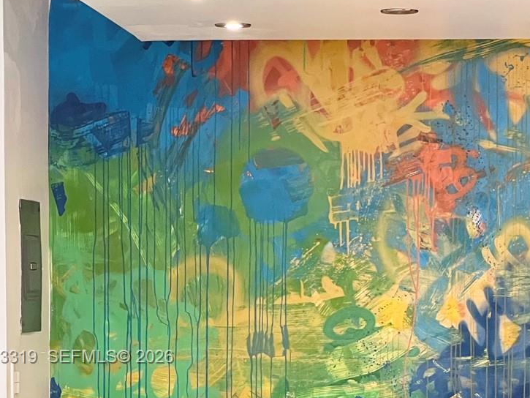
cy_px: 358
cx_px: 531
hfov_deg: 11.5
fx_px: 2603
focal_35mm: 170
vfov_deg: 8.7
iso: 320
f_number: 2.8
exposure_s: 1/60
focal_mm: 9
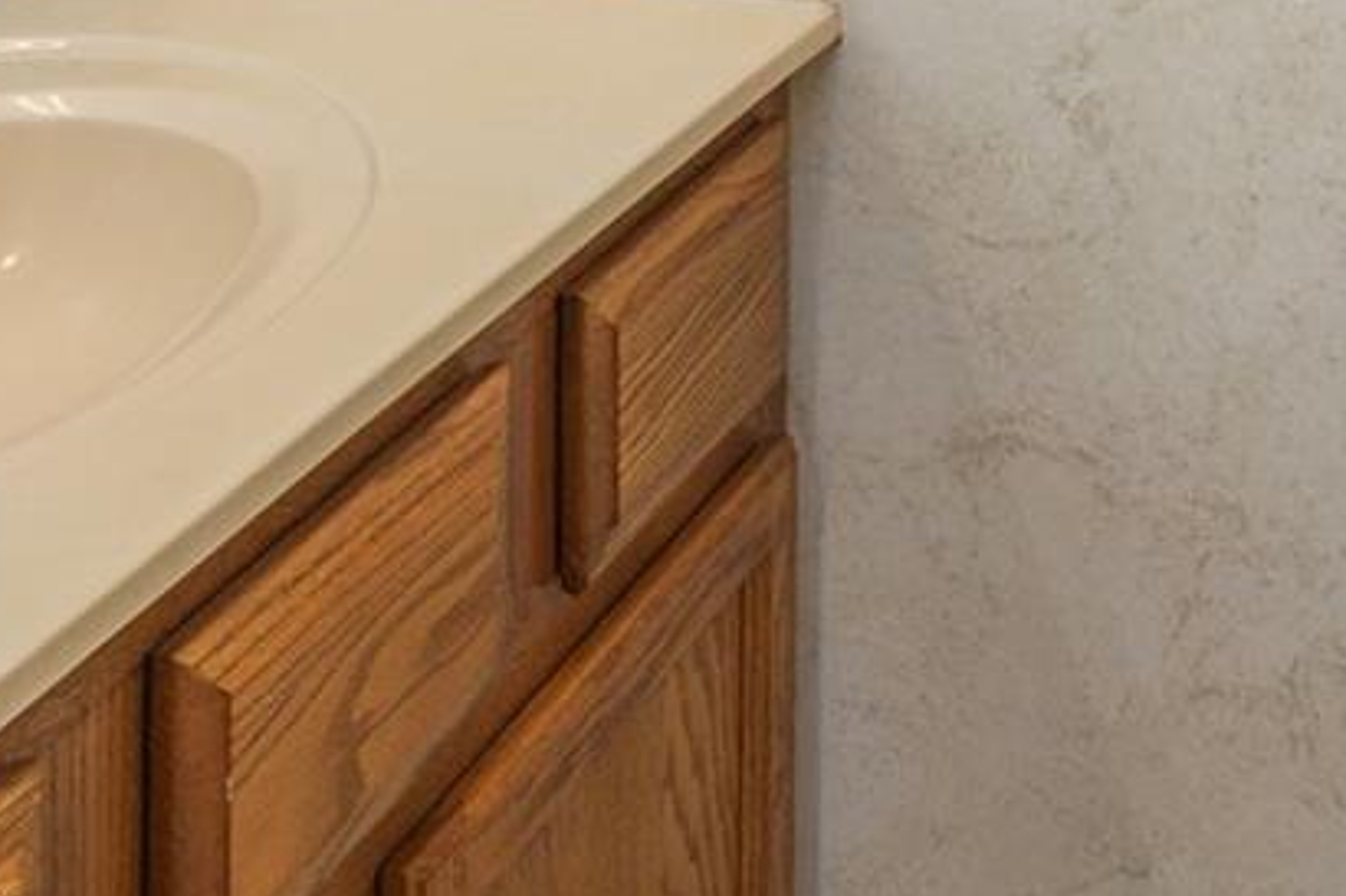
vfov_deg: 15.8
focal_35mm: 70
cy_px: -842
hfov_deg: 28.7
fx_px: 2616
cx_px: 900
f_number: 8
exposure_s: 1/200
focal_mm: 14
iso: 320
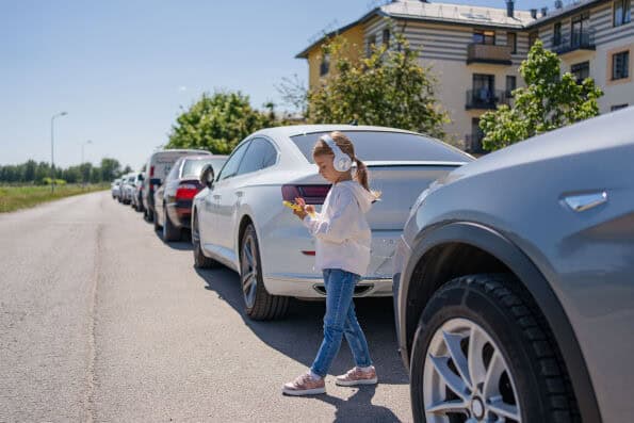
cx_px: 317
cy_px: 212
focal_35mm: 35
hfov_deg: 54.4
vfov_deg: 37.9
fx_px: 617
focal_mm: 35
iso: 125
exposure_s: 1/5000
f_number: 2.5
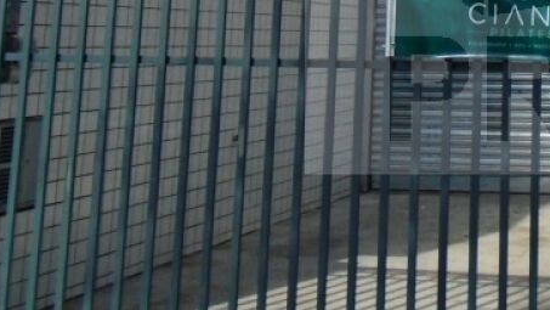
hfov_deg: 24.5
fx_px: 1167
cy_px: -175
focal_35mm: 80
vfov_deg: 14.0
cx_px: 626
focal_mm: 4.6
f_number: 8
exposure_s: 1/200
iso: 100
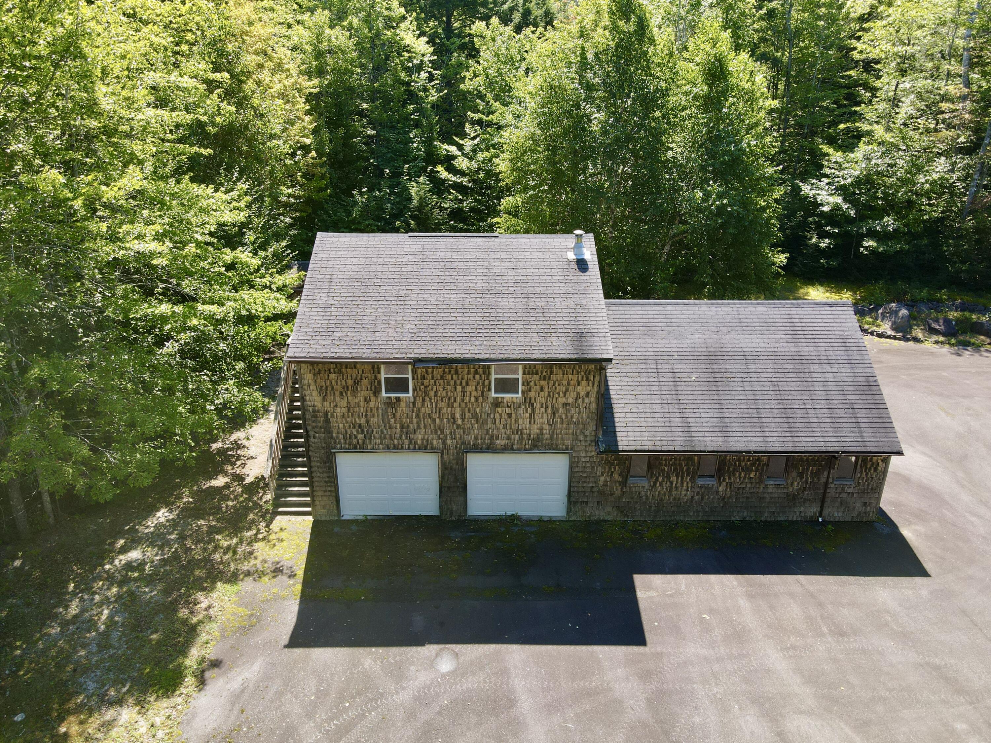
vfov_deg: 56.8
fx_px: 687
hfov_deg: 71.6
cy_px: 372
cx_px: 496
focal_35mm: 24
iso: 110
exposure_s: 1/160
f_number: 2.8
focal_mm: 4.5
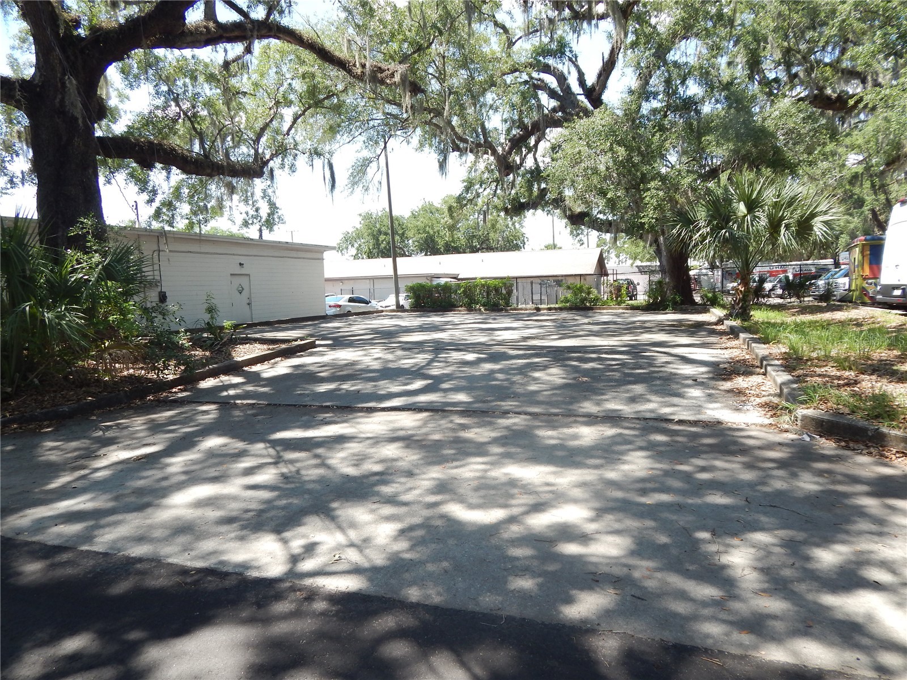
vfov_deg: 58.9
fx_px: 603
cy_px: 340
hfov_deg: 73.9
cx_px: 454
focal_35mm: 23
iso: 125
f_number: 3
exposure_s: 1/400
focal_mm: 4
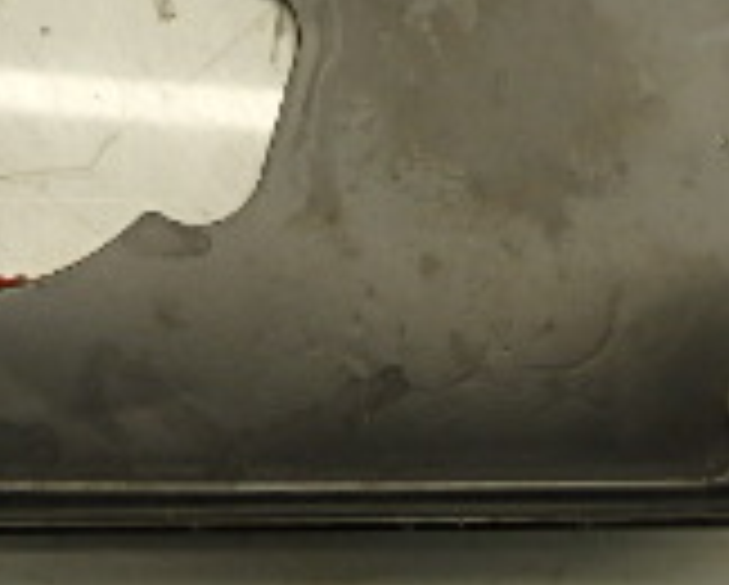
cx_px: 450
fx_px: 1750
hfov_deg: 23.5
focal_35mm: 81
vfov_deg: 18.2
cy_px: -81
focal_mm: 3.7
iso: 160
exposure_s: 1/60
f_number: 3.5
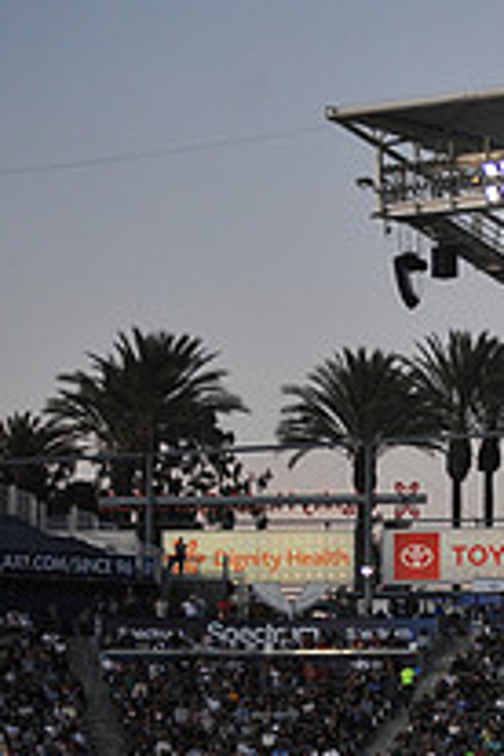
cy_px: 570
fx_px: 4116
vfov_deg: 10.5
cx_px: 935
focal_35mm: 196
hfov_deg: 6.8
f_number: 2.8
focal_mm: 70
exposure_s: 1/2500
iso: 1600
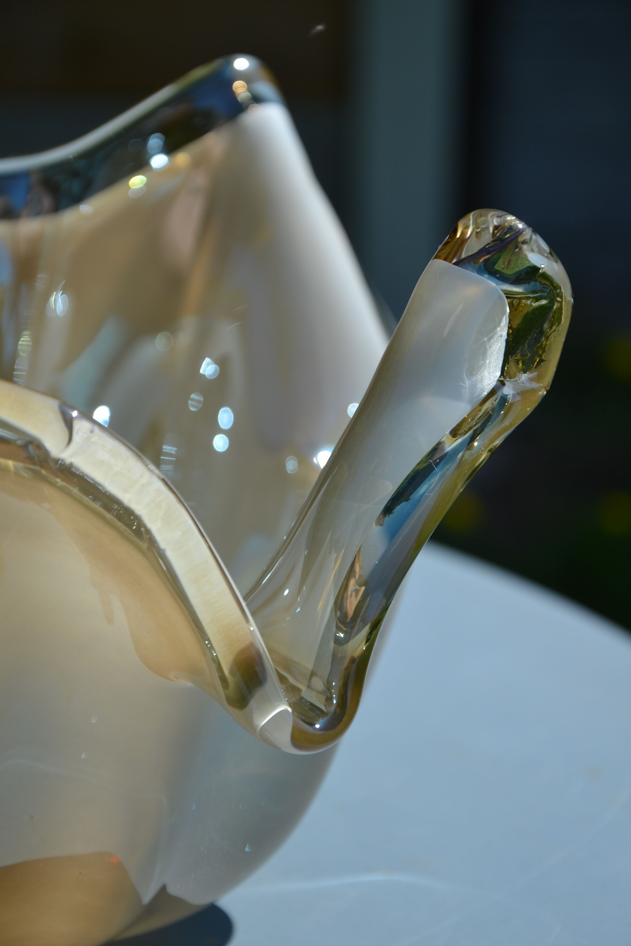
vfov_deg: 19.5
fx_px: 2760
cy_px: 473
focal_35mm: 105
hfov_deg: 13.0
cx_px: 316
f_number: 5.6
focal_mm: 70
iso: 125
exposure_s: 1/500
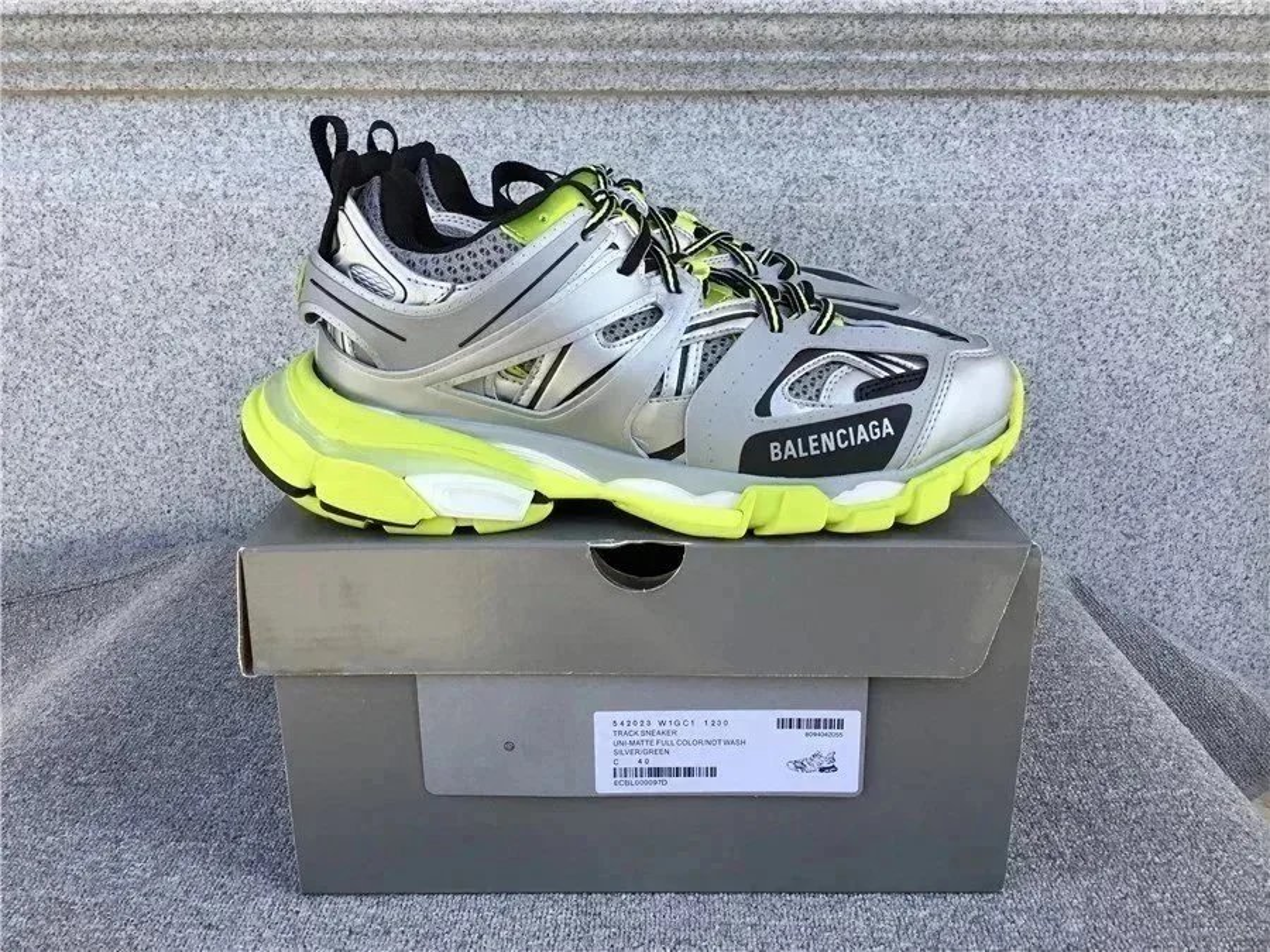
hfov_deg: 58.4
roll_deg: +0.3
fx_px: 1137
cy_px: 476
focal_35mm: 31
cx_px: 635
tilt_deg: -18.3
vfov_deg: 45.4
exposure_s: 1/248
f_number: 2.4
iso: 25
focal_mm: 3.3
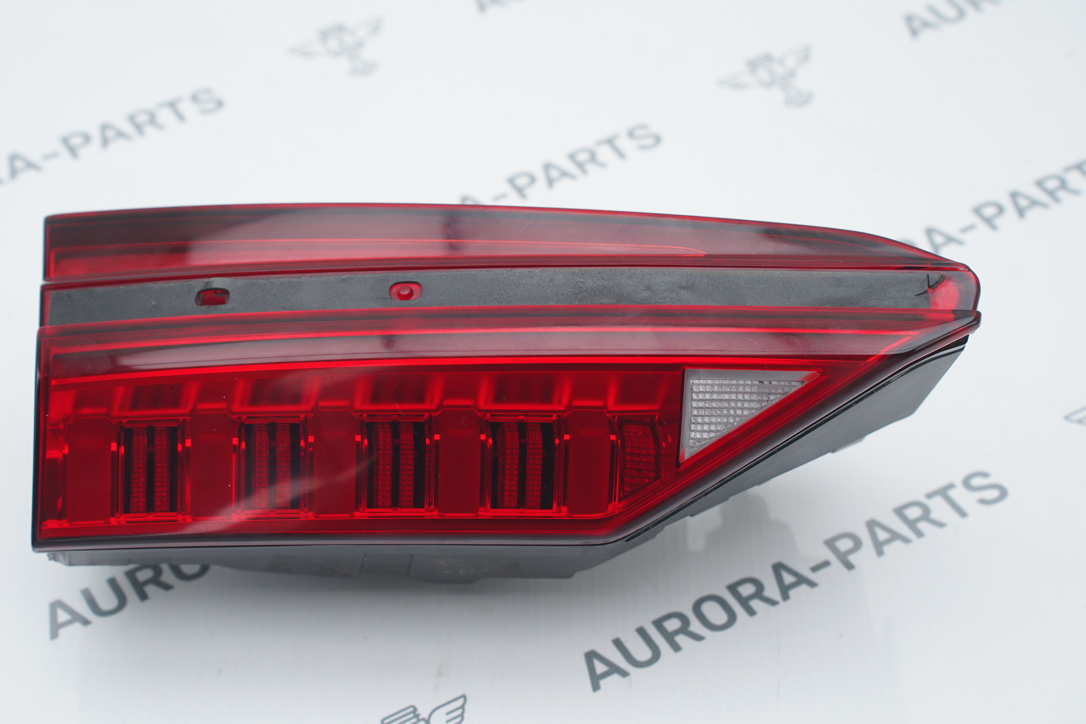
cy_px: 366
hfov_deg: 25.1
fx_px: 2444
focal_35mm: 81
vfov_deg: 16.9
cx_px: 503
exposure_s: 1/160
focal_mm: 75
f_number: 6.3
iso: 500
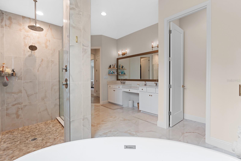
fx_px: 107
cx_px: 120
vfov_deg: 73.8
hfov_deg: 96.7
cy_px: 80
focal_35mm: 16
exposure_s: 1/1.67
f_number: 8
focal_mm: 16
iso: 200
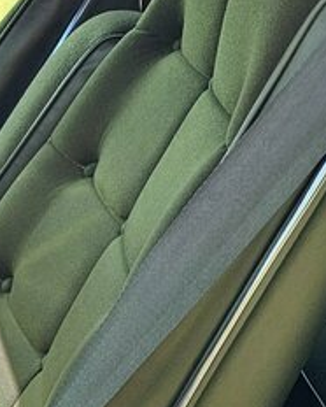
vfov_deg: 16.5
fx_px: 1397
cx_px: -322
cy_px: 249
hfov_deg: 11.9
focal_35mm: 116
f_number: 1.7
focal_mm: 6.3
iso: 20
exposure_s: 1/403
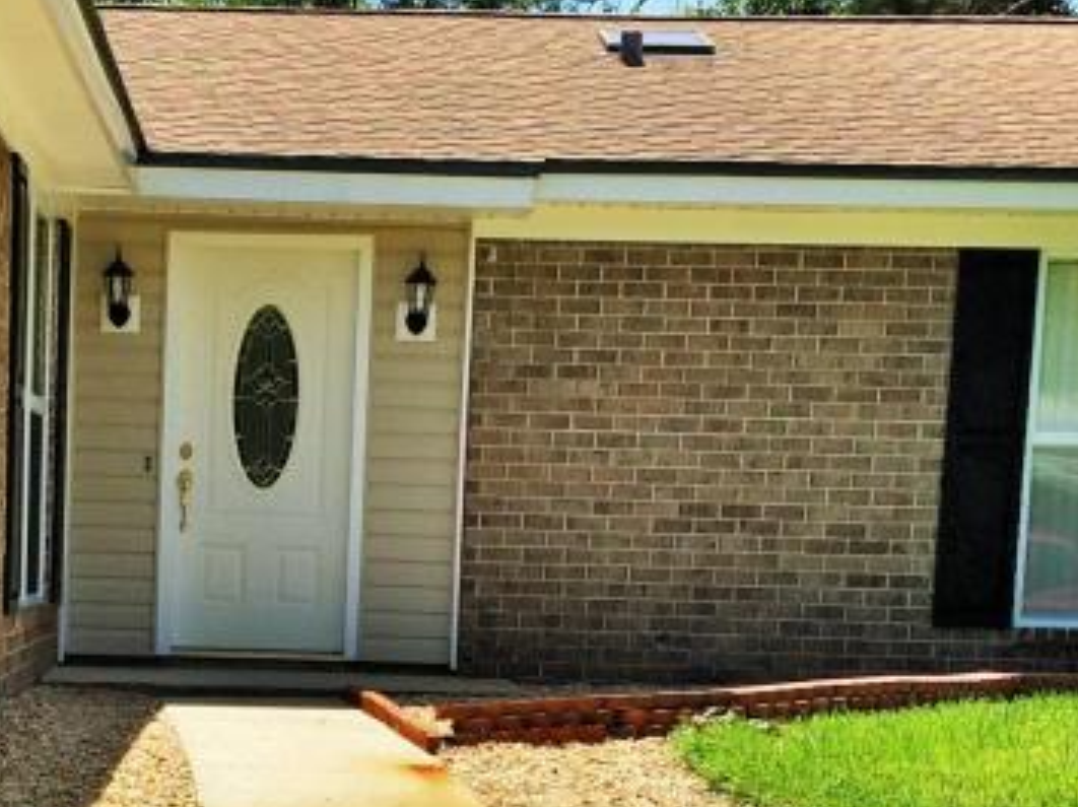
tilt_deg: -7.6
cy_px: 895
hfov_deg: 22.8
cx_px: 155
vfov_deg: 17.0
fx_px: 2614
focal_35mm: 84
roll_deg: -2.1
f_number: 2.2
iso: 32
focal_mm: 4.15
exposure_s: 1/1980
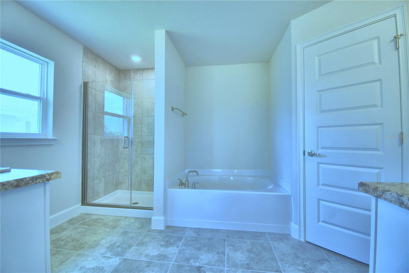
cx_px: 204
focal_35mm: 15
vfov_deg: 77.3
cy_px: 136
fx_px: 170
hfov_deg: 100.4
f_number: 4.5
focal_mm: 10
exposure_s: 1/80
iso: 400
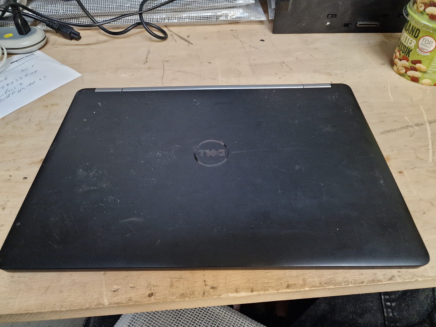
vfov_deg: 58.9
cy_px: 164
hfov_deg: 73.9
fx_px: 290
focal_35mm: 23
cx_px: 218
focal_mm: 6.4
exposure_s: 1/100
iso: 1000
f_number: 1.8
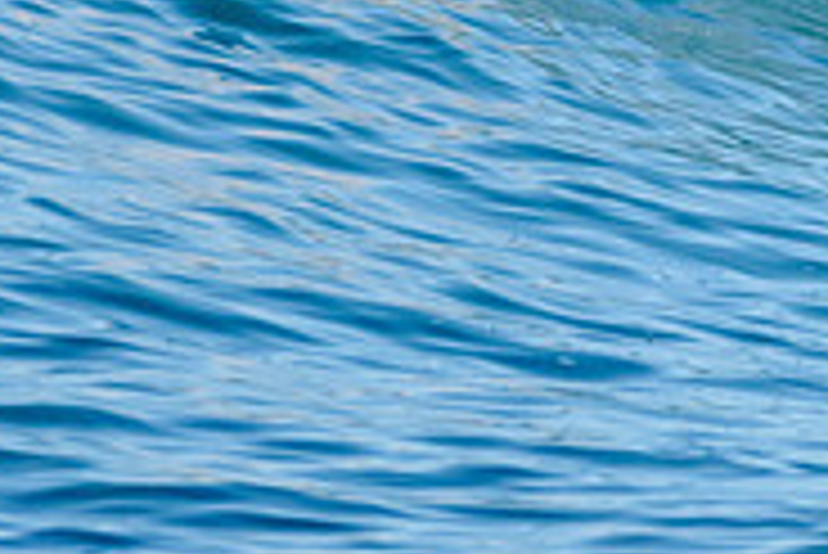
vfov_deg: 0.7
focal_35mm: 1930
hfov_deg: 1.1
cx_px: 981
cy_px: -44
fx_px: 44424
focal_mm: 500
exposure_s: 1/2000
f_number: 5.6
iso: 1600
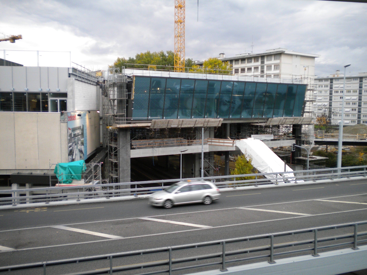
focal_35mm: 35
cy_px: 138
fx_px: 371
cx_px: 184
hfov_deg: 52.6
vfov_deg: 40.7
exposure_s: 1/61.3
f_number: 3.1
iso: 126
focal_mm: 6.3
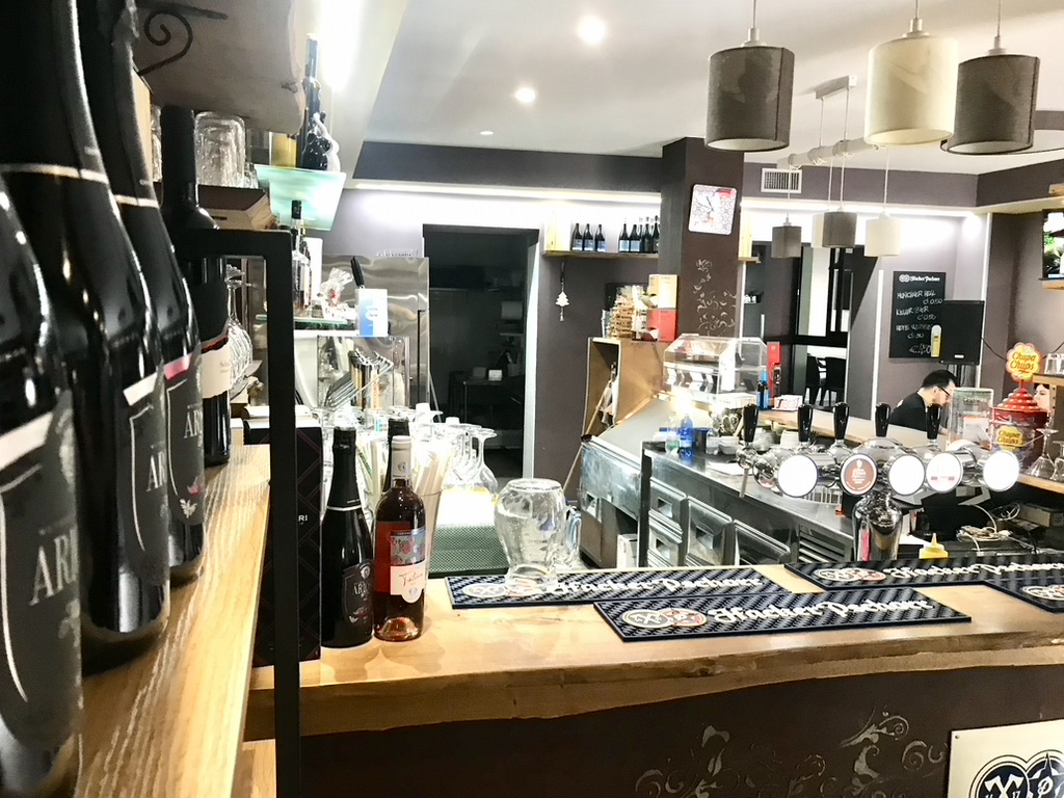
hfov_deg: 63.4
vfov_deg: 49.7
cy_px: 399
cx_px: 532
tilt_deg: -3.8
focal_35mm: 28
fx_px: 861
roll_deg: -2.2
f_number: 1.8
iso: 80
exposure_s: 1/17
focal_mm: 3.99
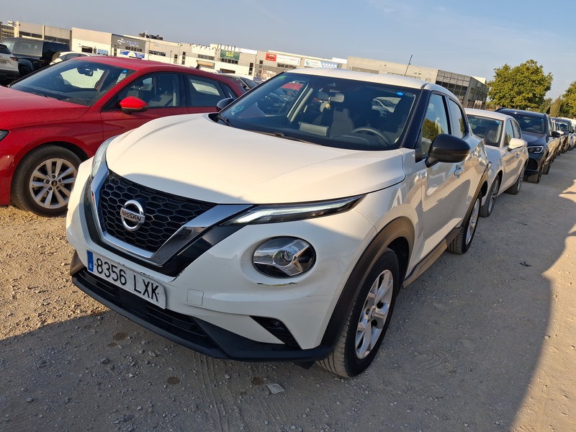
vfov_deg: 51.4
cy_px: 216
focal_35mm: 27
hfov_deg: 65.3
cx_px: 288
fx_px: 449
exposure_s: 1/474
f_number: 1.8
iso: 20
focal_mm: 4
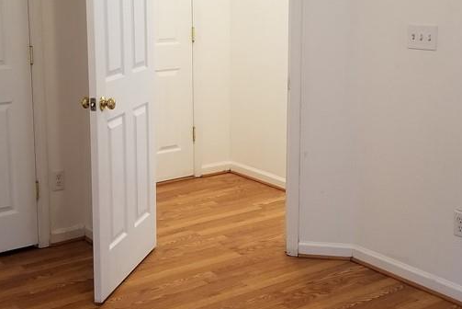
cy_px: 124
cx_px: 218
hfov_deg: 36.2
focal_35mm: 55
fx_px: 706
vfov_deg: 24.6
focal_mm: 4.25
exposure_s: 1/30
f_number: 1.7
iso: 200
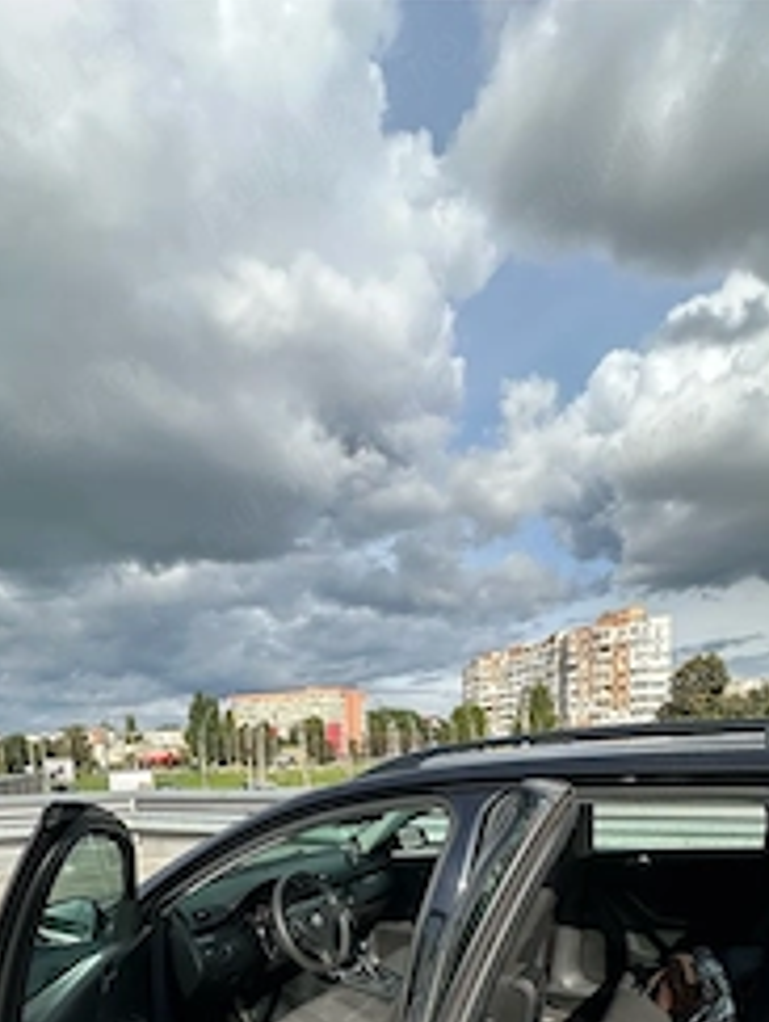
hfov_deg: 58.9
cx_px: 412
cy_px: 837
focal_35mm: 23
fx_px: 679
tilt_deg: -6.3
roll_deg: +0.0
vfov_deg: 66.1
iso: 40
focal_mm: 2.22
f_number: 2.2
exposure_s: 1/1335
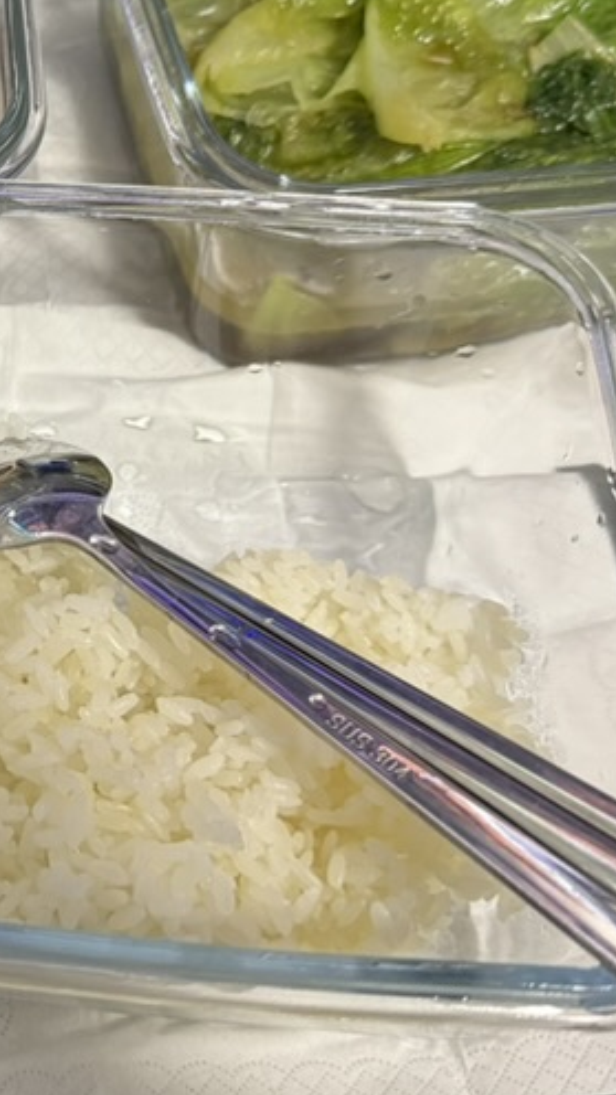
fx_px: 1568
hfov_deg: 20.6
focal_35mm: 54
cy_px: 417
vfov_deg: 38.3
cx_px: -150
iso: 400
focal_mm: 6.76
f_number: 1.78
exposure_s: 1/60
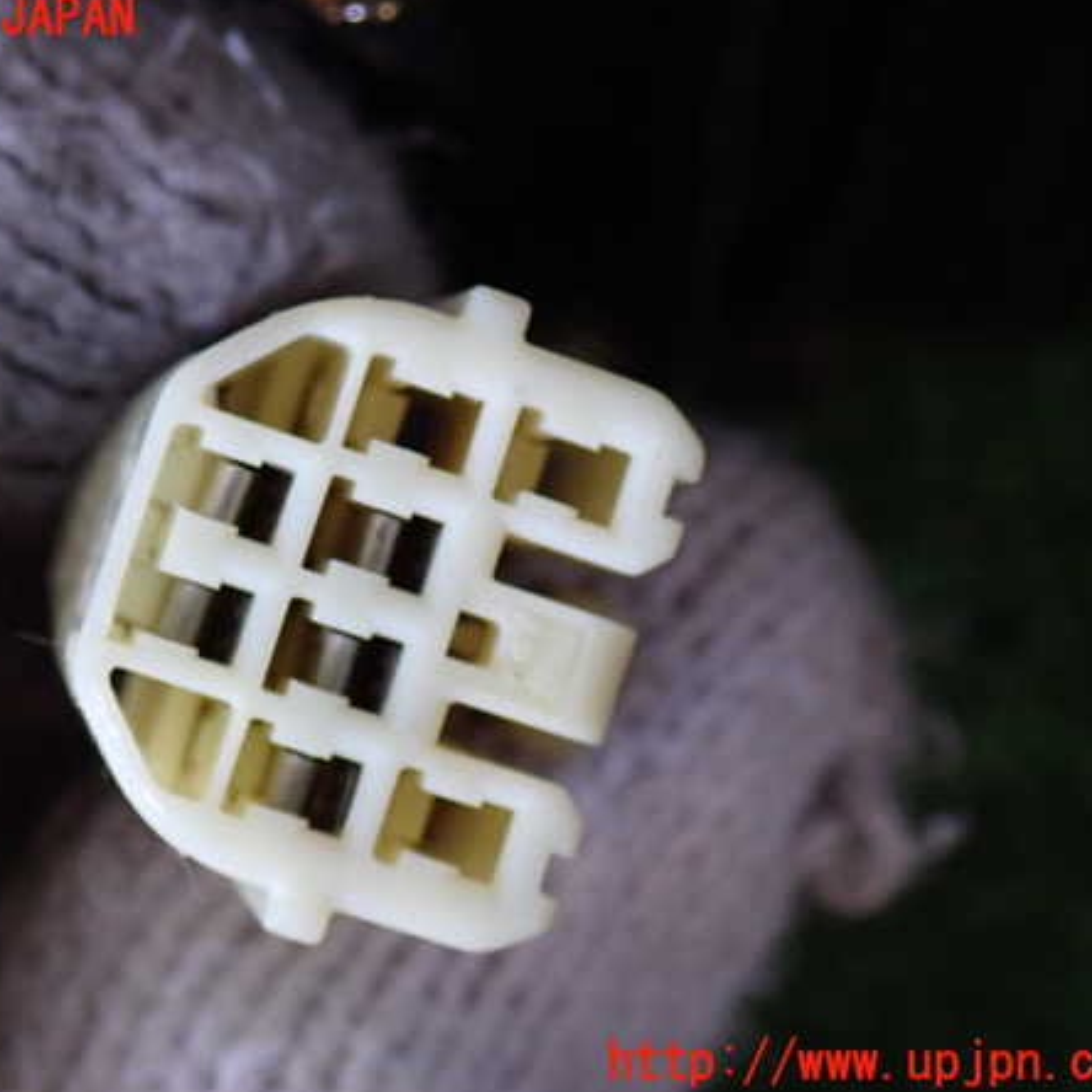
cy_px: 541
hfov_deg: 17.7
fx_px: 3498
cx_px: 425
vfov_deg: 17.7
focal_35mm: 98
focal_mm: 14.62
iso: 800
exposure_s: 1/80
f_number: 4.3
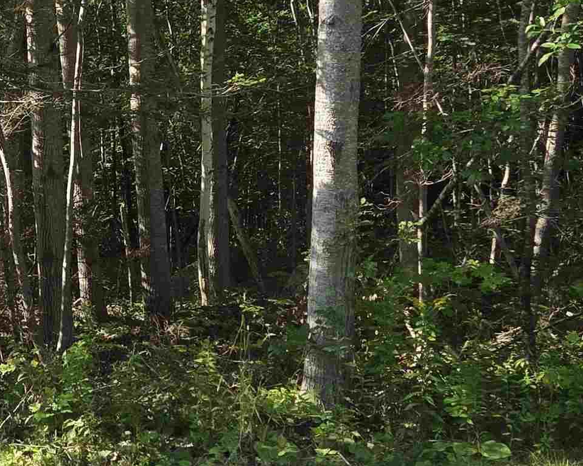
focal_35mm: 72
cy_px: 189
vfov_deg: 21.2
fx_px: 1242
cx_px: 4
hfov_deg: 25.2
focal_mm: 5.4
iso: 80
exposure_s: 1/1019
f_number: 1.8
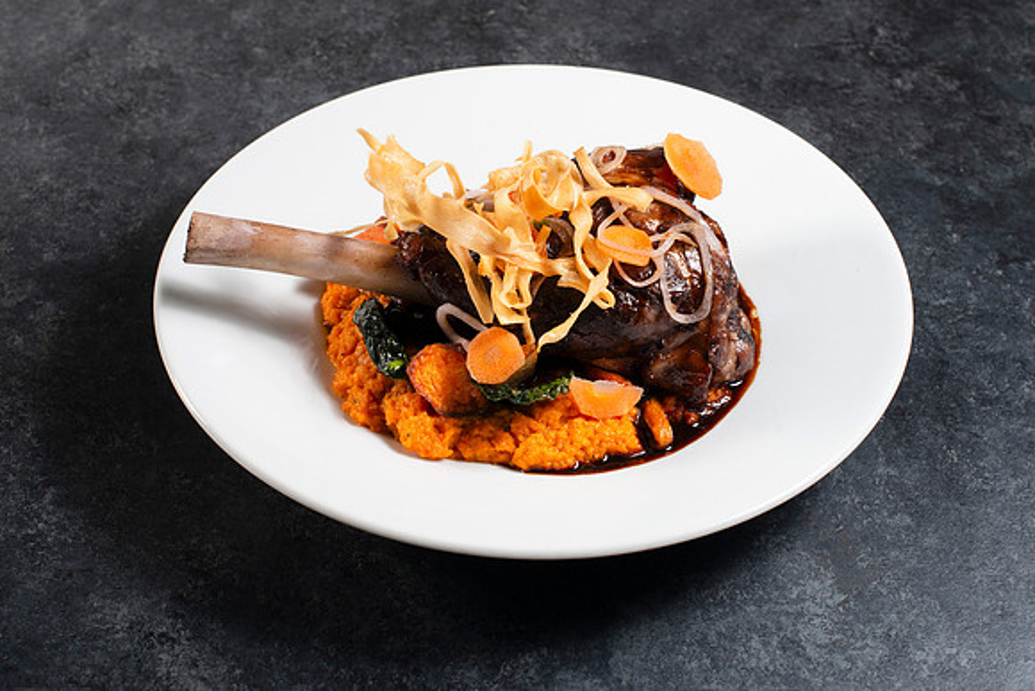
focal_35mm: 58
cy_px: 315
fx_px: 1678
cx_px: 539
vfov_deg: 23.2
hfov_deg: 34.3
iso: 200
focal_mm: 50
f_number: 9
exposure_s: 1/200
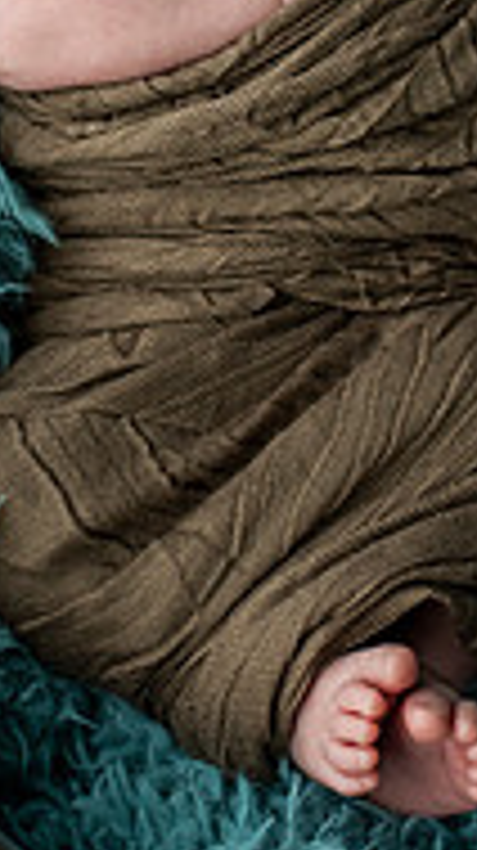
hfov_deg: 9.7
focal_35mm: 125
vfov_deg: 16.8
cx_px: 261
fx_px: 2817
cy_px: 9
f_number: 3.2
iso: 1000
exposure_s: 1/400
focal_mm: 50
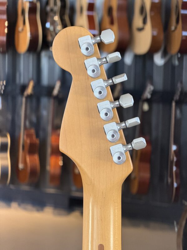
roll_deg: -1.9
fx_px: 720
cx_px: 94
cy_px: 125
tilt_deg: -6.1
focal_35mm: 100
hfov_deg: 14.8
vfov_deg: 19.6
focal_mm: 16.89
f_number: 2.8
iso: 400
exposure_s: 1/117
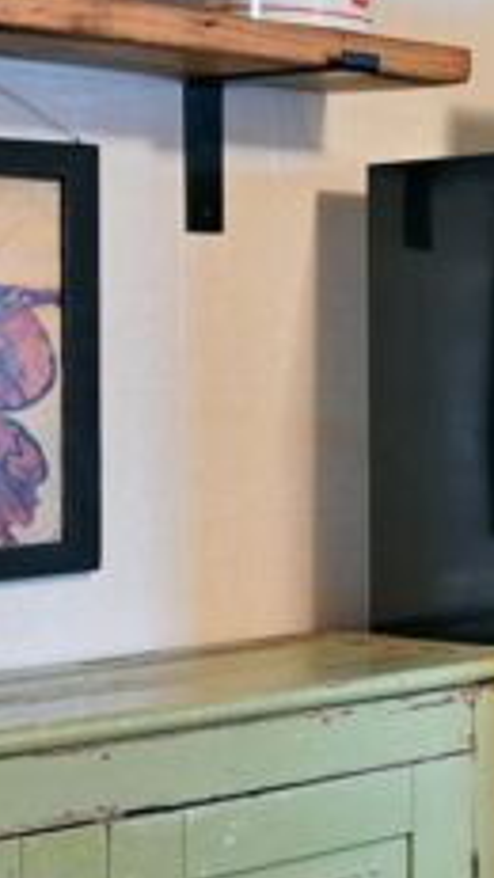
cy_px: 334
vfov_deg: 24.4
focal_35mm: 87
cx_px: 1421
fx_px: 2025
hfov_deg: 10.5
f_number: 5.6
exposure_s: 1/2
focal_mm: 16
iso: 100
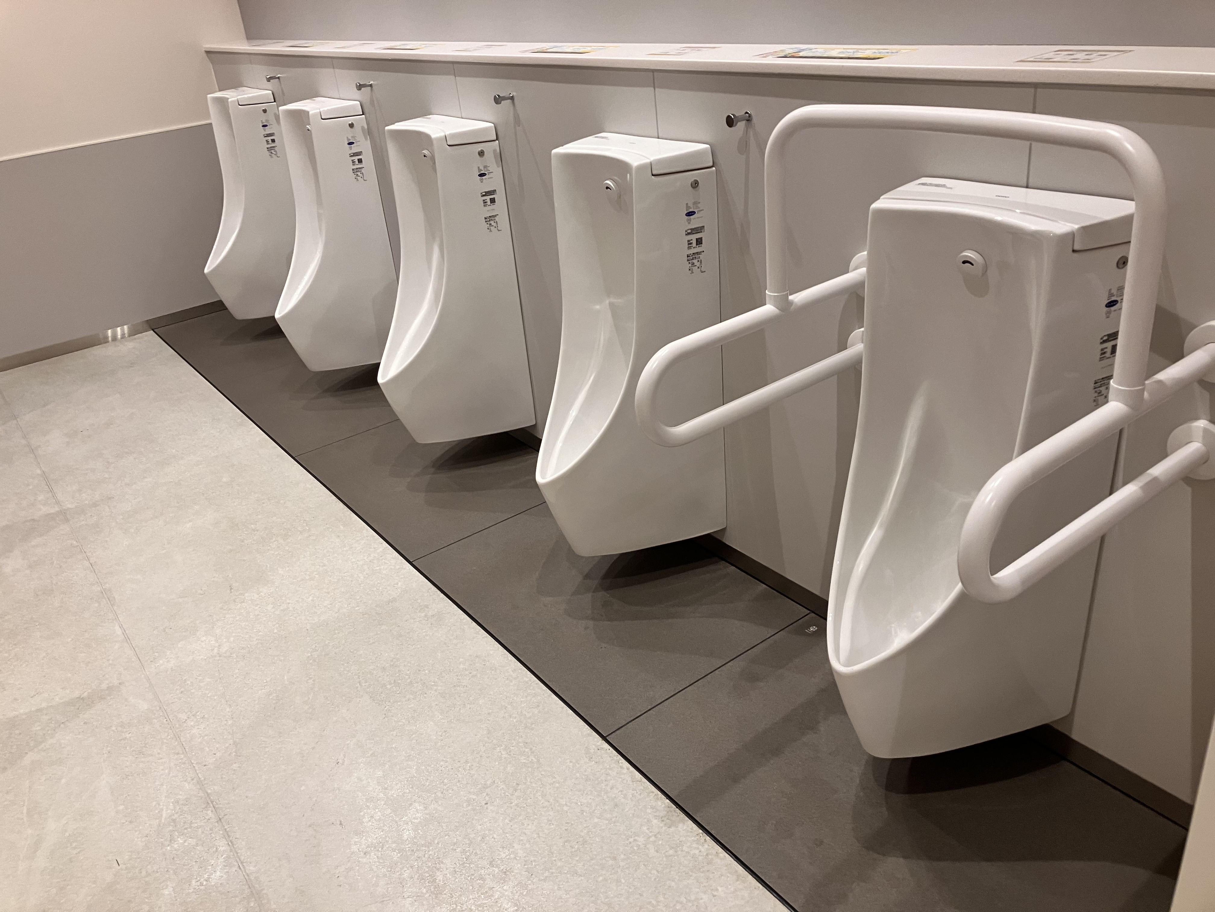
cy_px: 456
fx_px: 983
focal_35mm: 28
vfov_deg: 49.7
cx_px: 608
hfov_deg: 63.4
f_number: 1.8
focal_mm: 3.99
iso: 100
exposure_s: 1/60
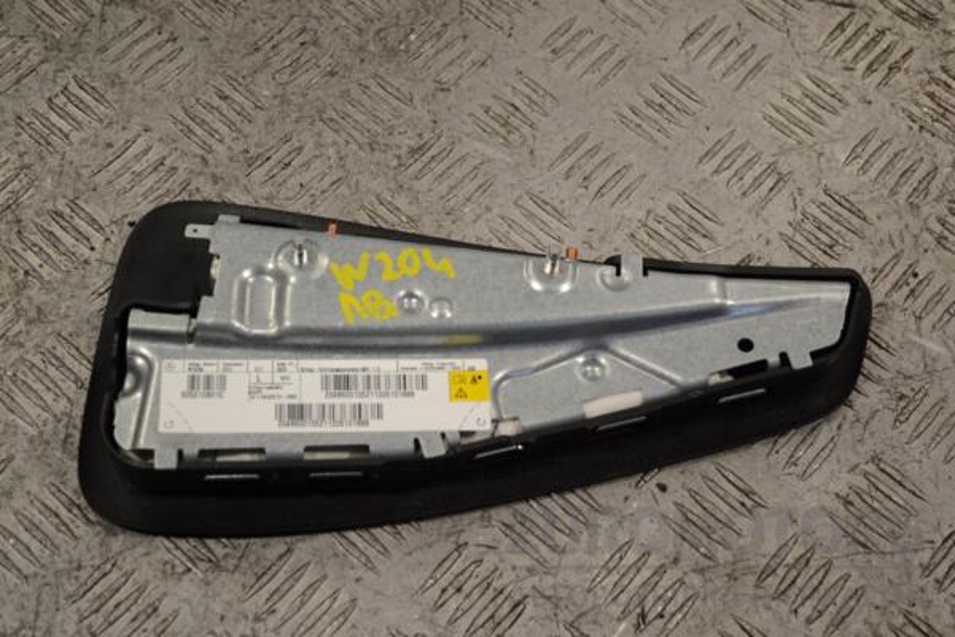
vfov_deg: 22.6
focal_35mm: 60
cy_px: 318
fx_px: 1592
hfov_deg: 33.4
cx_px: 478
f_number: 5.3
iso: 100
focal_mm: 40
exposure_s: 1/60
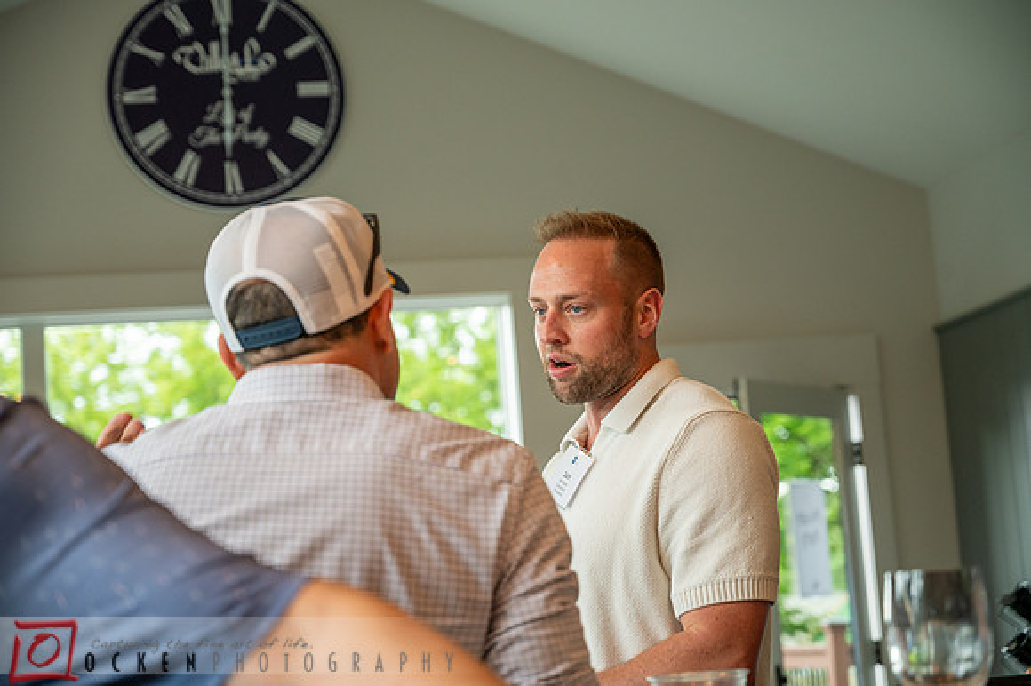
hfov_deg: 28.9
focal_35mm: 70
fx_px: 2004
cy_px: 343
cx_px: 516
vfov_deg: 19.4
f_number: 4
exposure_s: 1/80
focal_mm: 70
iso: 640
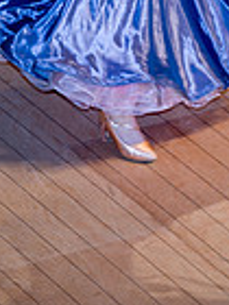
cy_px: -159
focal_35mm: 617
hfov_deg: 2.4
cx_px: 134
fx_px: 5442
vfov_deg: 3.2
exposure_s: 1/250
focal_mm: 200
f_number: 2.8
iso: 500
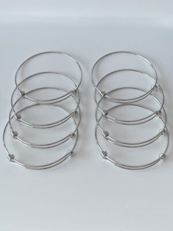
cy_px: 116
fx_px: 167
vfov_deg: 69.4
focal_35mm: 25
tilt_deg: -54.9
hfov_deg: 54.9
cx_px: 86
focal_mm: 5.1
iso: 64
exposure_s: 1/121
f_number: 1.6
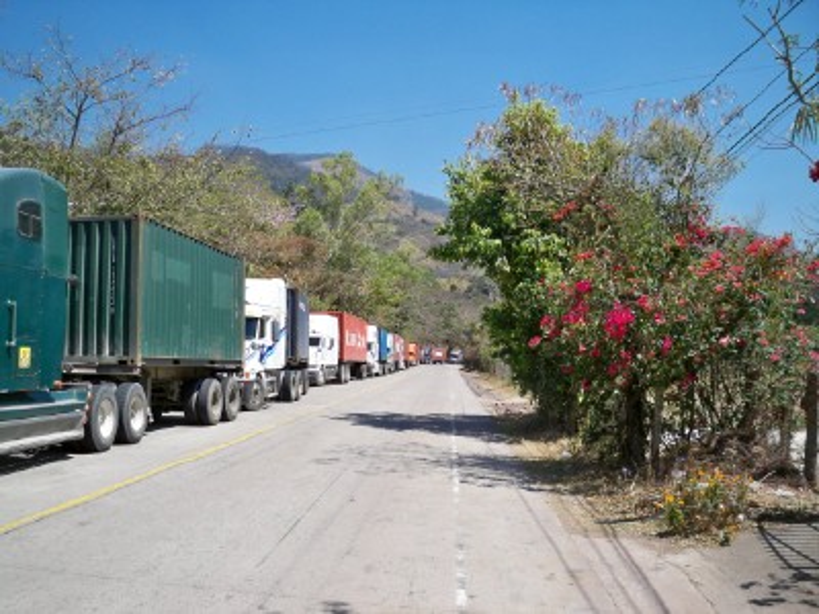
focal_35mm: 35
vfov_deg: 40.7
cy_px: 307
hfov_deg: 52.6
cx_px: 410
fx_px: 828
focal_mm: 6.3
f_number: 4.7
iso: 64
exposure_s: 1/400
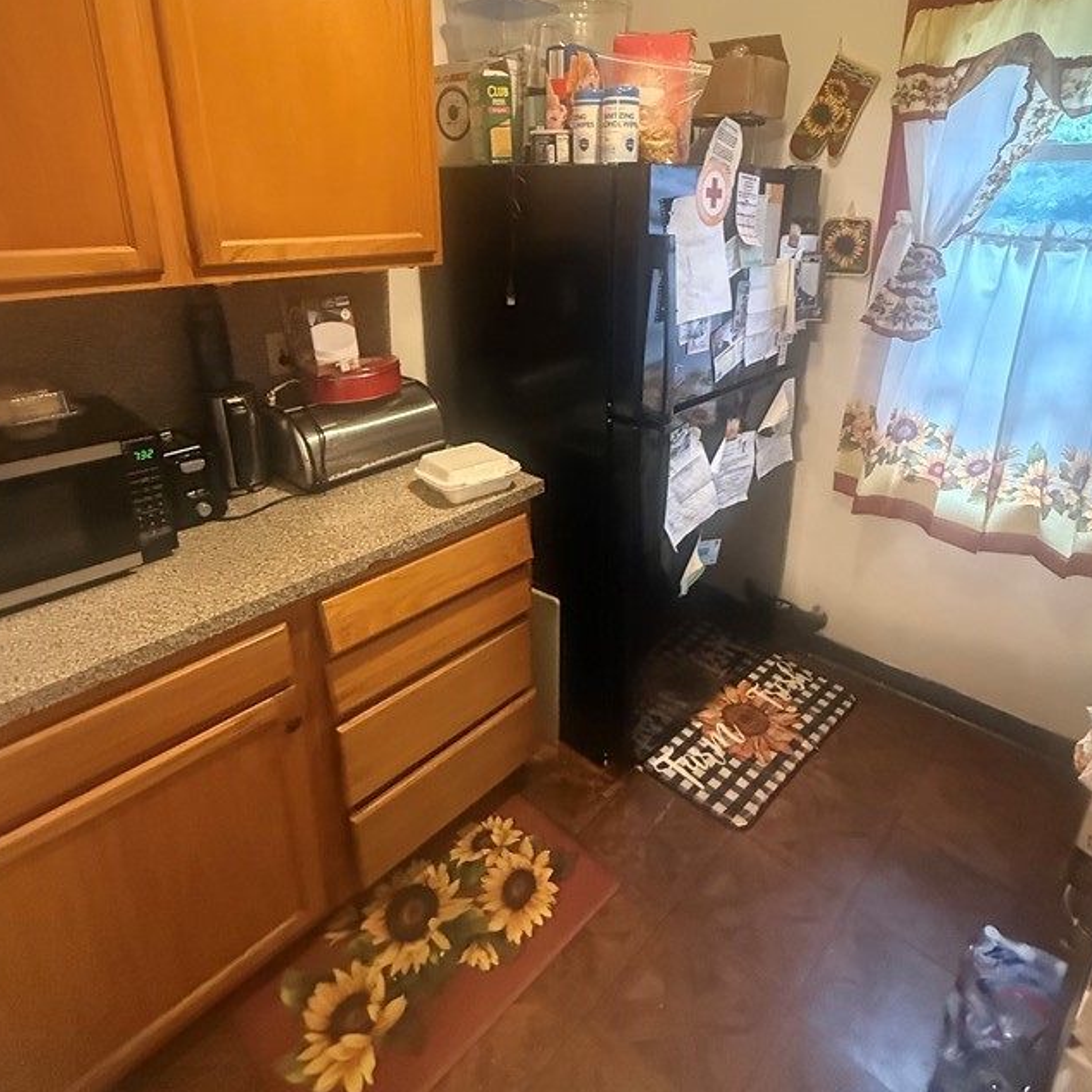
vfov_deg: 73.9
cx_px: 587
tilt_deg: -18.3
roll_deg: +0.4
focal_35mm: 20
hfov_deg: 74.7
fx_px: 714
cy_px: 431
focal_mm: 2.22
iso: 1250
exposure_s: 1/60
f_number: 2.2
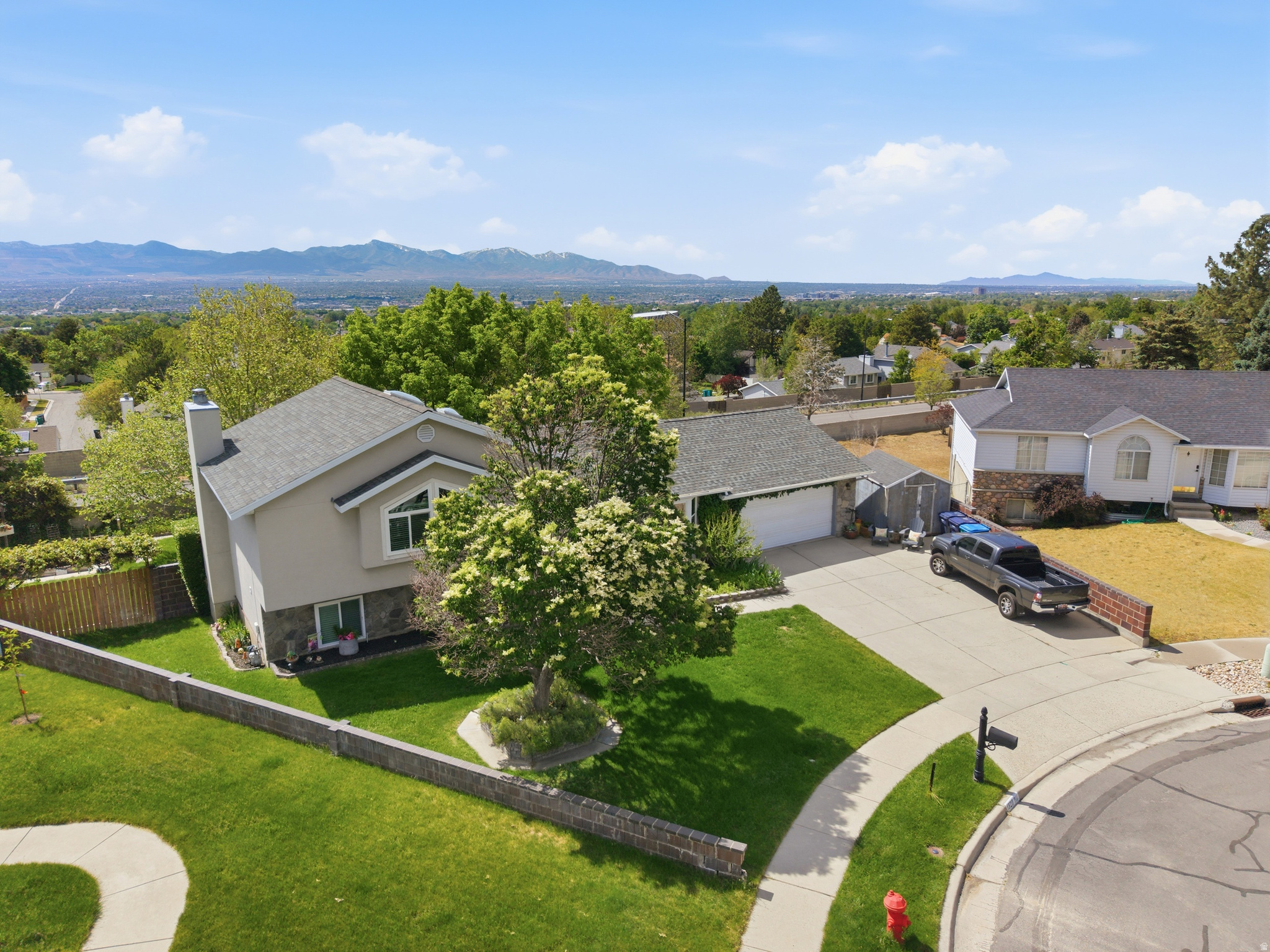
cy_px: 476
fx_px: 881
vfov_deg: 56.8
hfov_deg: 71.6
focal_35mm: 24
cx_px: 635
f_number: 1.8
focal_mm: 8.7
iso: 310
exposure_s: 1/6000
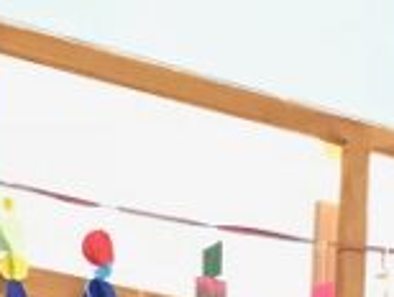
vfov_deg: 6.7
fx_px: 2120
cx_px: 463
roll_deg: -4.0
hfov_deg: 10.5
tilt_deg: -4.8
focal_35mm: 186
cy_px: 1101
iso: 100
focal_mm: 3.99
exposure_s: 1/10
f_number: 1.8
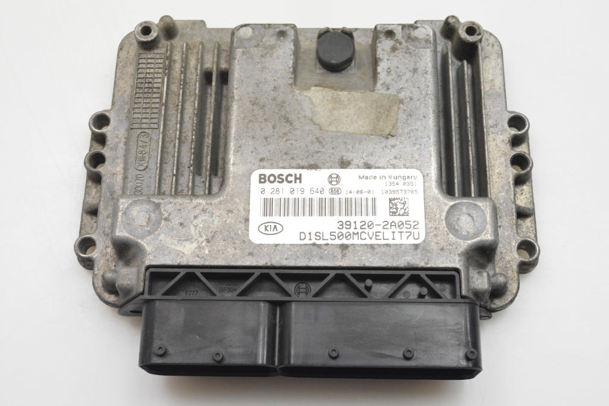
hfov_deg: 41.1
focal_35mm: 48
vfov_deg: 28.1
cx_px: 304
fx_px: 812
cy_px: 203
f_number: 8
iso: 2500
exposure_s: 1/250
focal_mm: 32
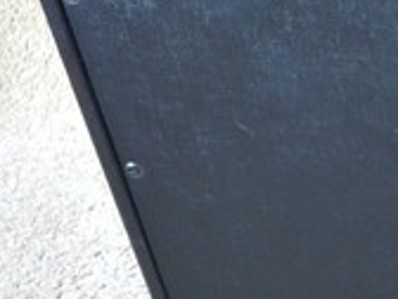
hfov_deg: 14.7
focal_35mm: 128
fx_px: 1472
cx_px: 516
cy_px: -123
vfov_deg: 11.2
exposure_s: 1/50
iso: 400
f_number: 4
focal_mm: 18.5
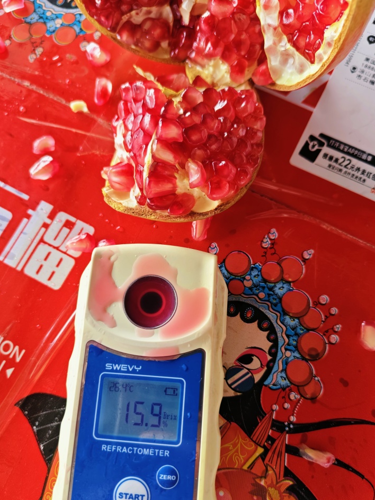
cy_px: 262
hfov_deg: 53.1
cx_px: 182
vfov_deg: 67.3
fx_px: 376
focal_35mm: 26
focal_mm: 5.56
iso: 137
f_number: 1.88
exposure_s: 1/100
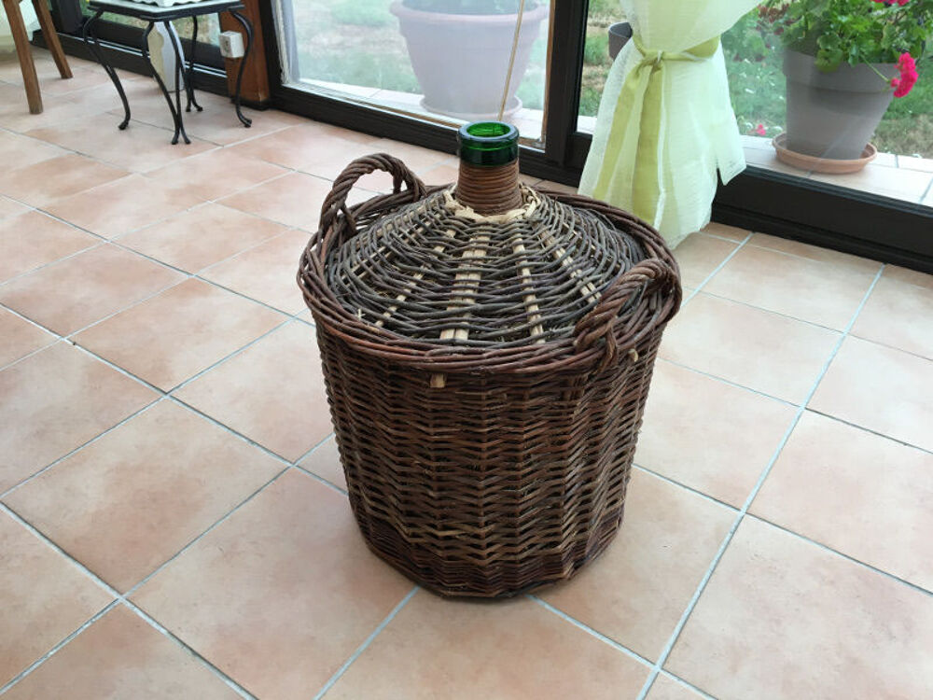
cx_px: 466
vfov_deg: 48.2
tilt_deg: -34.4
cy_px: 350
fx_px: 782
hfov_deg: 61.7
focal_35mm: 29
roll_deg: -2.1
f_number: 2.2
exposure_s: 1/33
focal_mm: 4.15
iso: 32
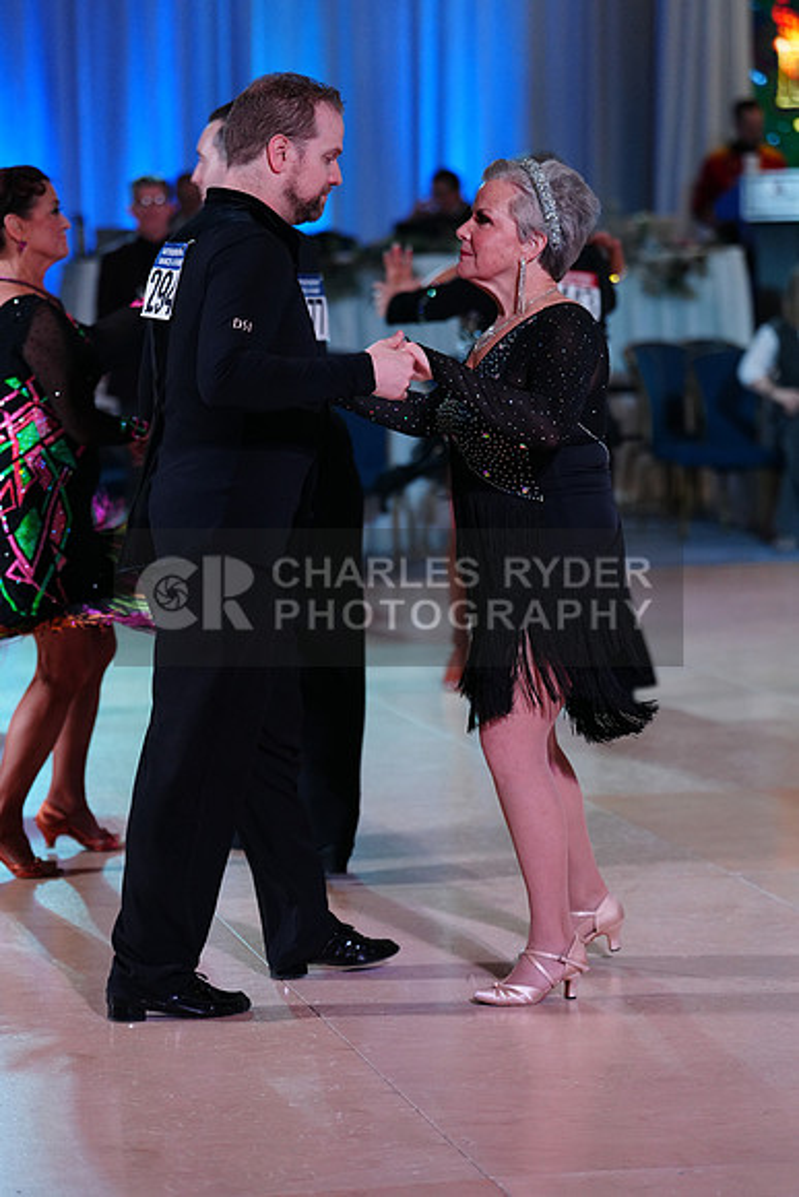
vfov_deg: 19.1
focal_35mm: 107
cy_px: 598
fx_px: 3560
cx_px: 400
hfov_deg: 12.8
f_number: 2.8
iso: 2000
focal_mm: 107
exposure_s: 1/800
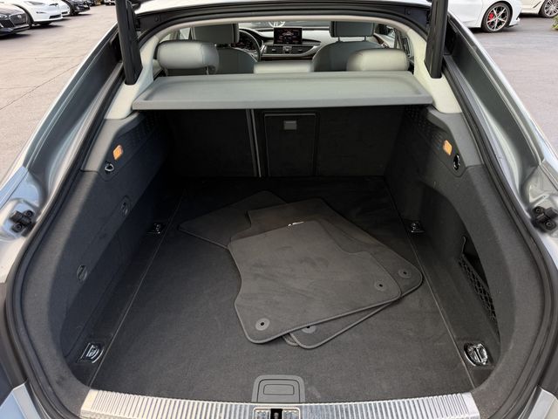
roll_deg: +3.6
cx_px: 279
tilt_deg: -30.7
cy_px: 210
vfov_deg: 56.8
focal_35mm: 24
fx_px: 387
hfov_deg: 71.6
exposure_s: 1/267
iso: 80
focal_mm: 6.76
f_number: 1.78
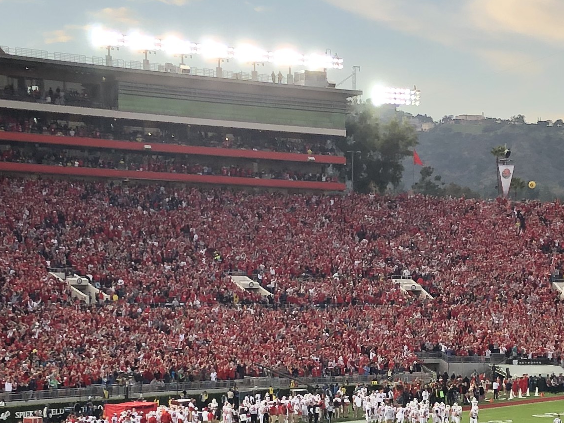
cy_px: 406
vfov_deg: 14.7
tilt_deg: -4.9
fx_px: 1613
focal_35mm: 99
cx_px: 470
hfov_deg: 19.6
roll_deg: -0.7
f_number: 1.8
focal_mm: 4
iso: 32
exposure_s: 1/120
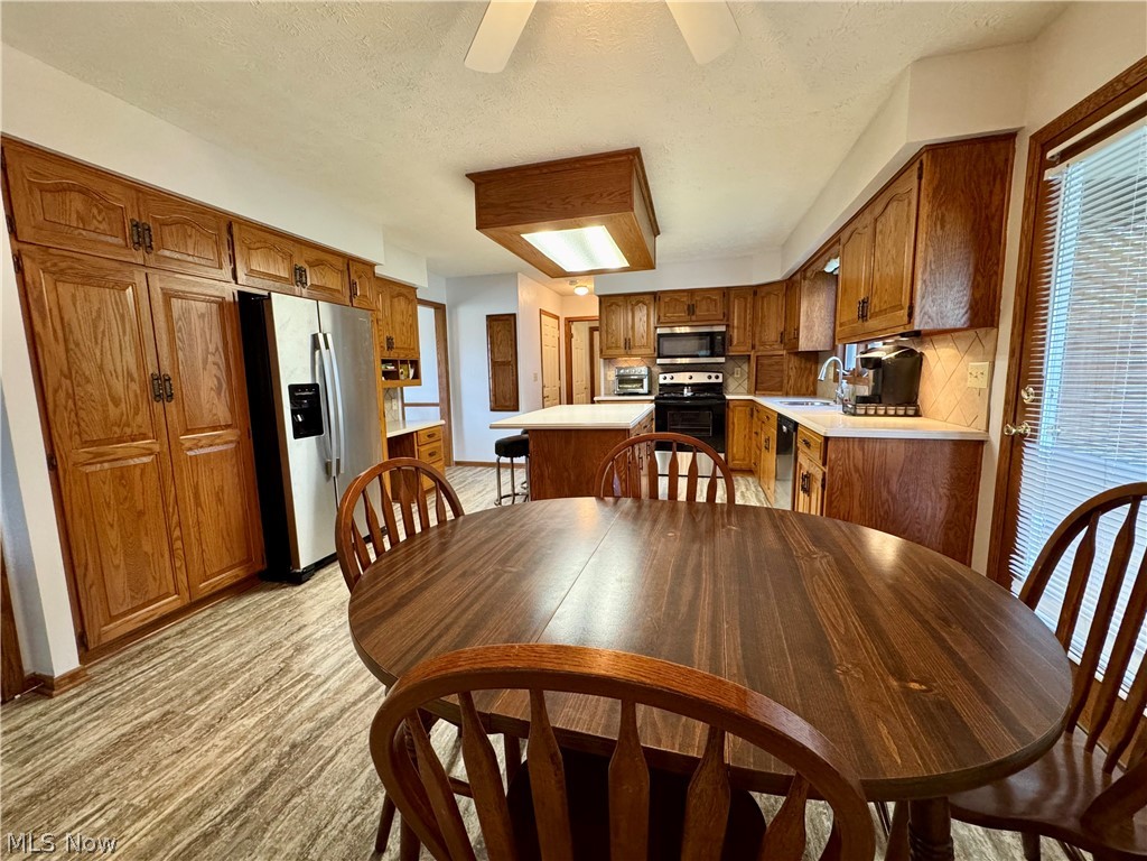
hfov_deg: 102.1
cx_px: 574
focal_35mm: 14
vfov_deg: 85.7
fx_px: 464
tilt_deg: -7.4
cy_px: 430
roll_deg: +0.8
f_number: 2.2
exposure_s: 1/60
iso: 400
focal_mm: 2.22
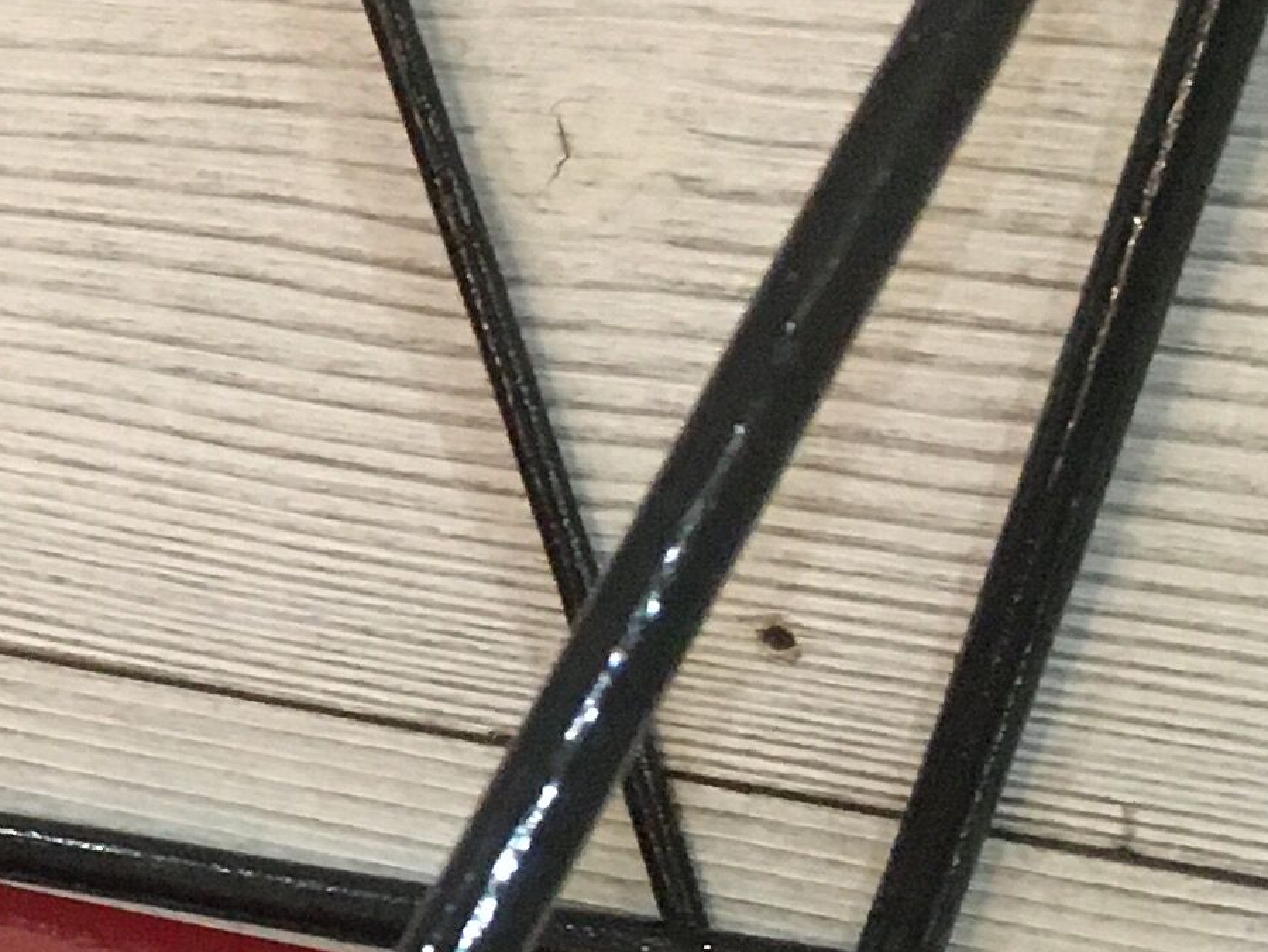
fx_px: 4764
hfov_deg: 13.9
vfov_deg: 11.4
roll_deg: +0.7
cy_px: 515
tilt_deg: -11.4
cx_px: -832
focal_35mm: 130
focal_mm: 4.15
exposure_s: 1/17
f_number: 2.2
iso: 200
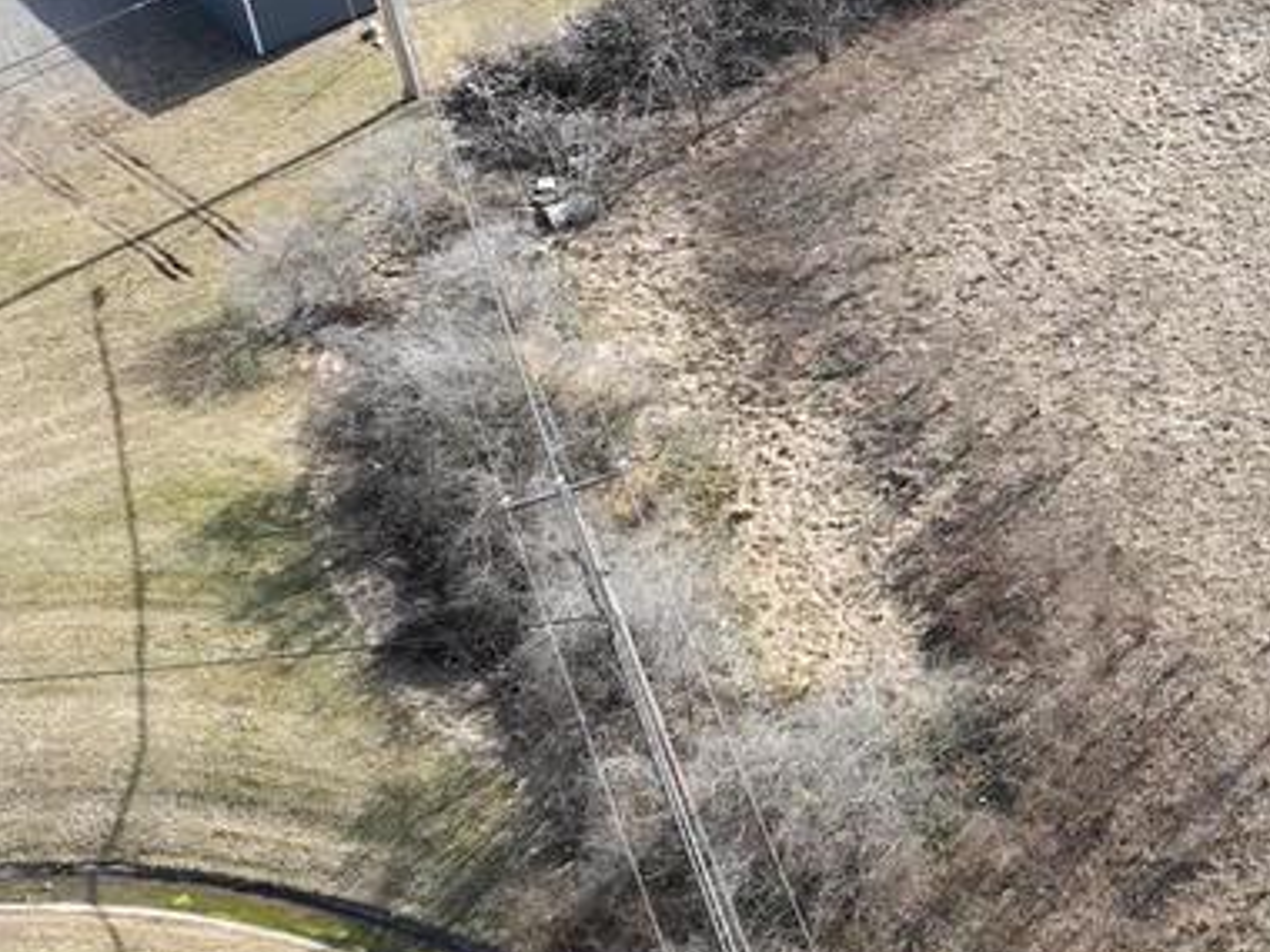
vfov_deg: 16.1
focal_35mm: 91
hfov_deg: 19.8
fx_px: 3339
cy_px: 185
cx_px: 1648
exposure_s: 1/640
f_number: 2.8
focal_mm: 12.29
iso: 150
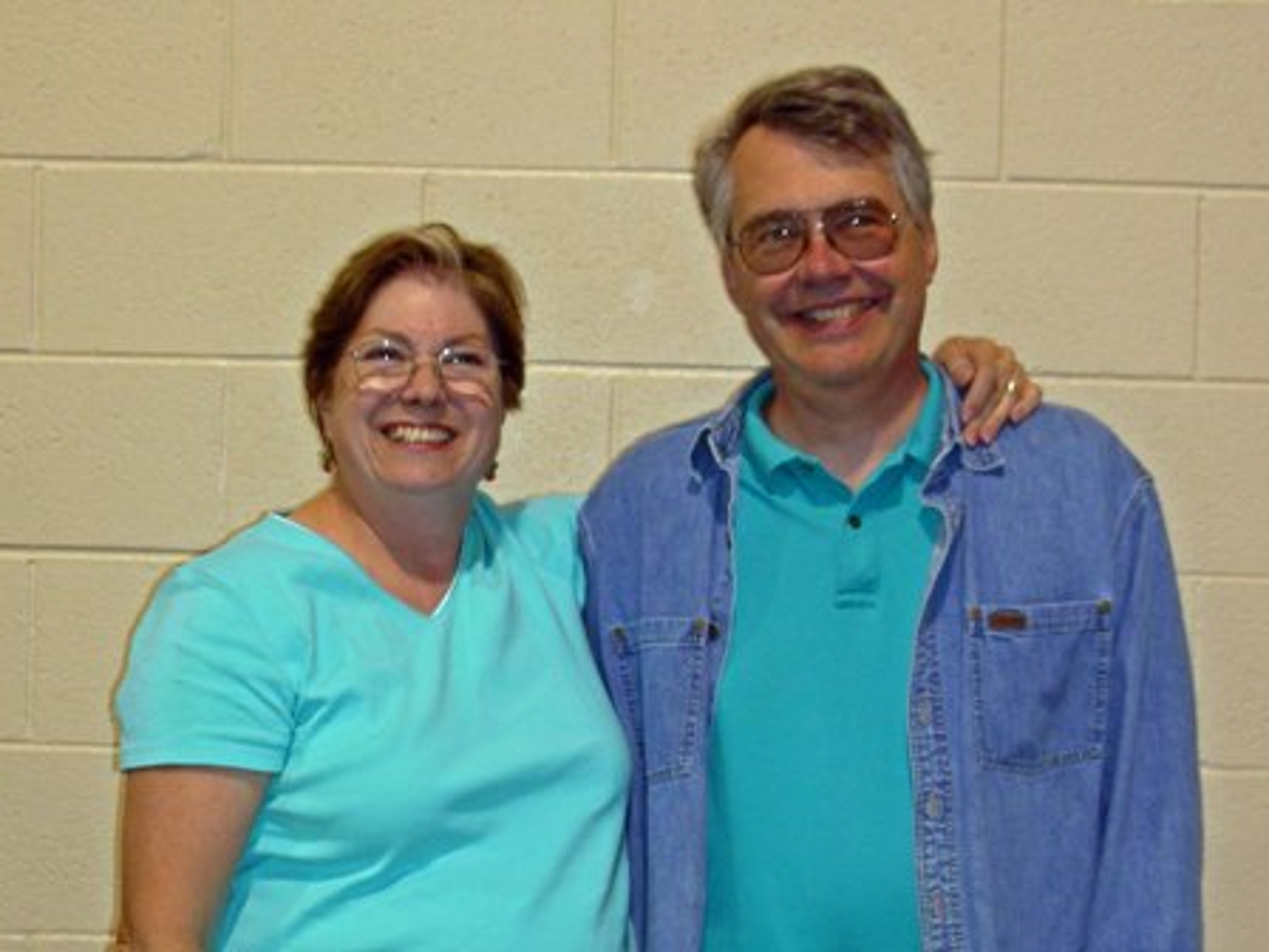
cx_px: 634
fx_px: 2126
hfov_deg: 33.2
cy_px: 476
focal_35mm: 58
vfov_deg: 25.2
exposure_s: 1/30
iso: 50
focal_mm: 9.7
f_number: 3.5
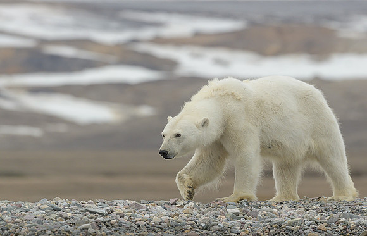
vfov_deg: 2.7
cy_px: 114
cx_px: 184
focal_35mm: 505
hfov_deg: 4.1
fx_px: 5096
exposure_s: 1/2000
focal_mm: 500
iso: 1600
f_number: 7.1
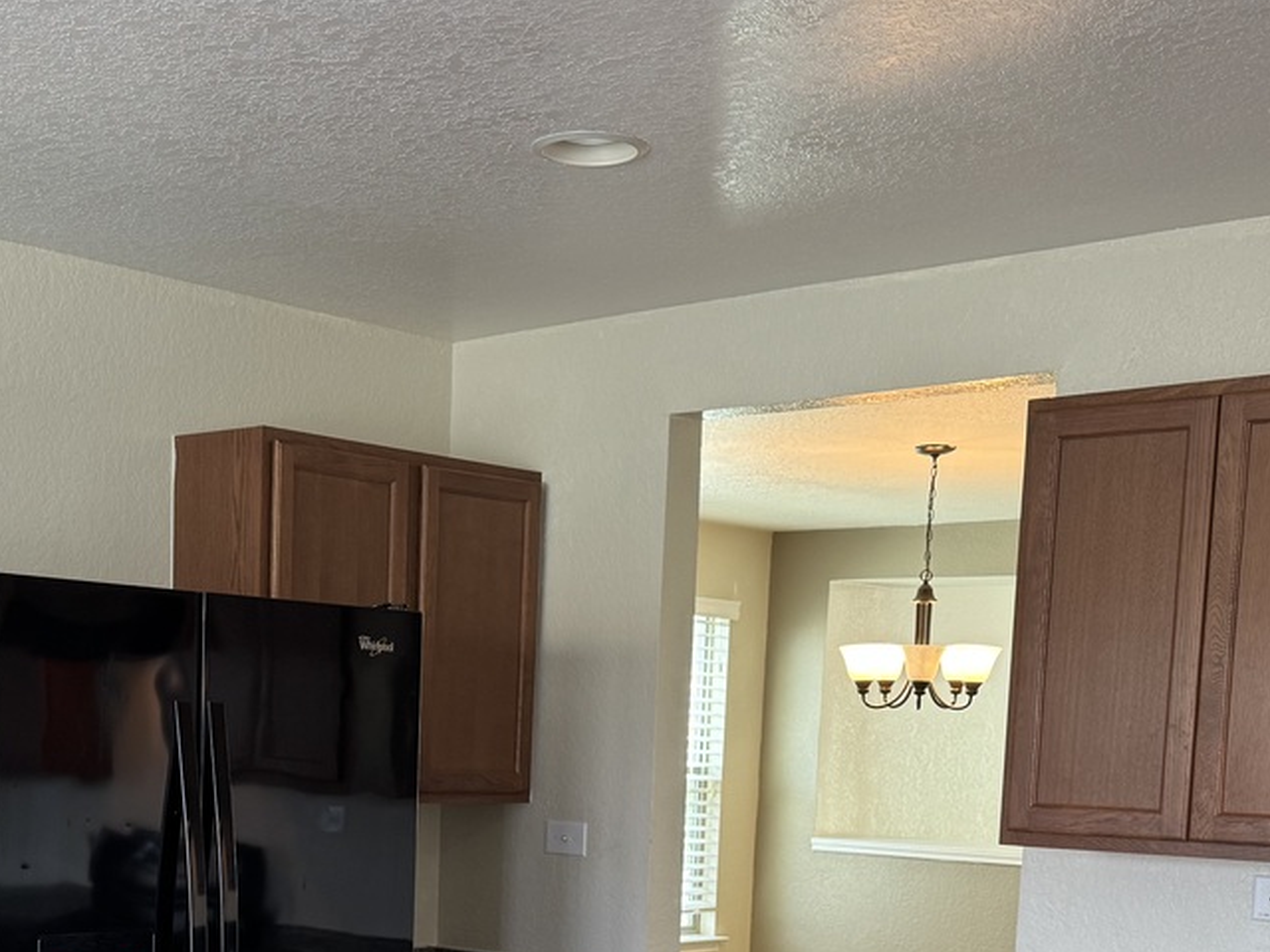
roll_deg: -2.4
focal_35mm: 54
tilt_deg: -7.0
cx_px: 433
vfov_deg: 25.8
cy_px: 936
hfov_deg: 35.2
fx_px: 1981
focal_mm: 6.76
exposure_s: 1/60
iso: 100
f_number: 1.78
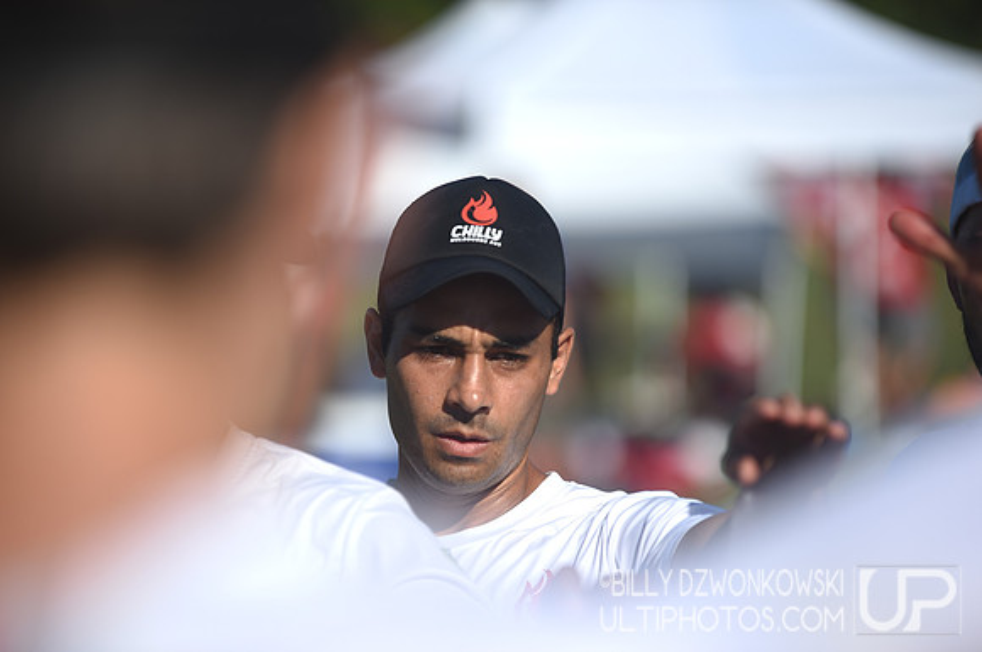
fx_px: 5448
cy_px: 326
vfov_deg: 6.8
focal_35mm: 200
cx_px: 491
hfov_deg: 10.3
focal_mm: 200
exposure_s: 1/1250
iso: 50
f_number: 2.8
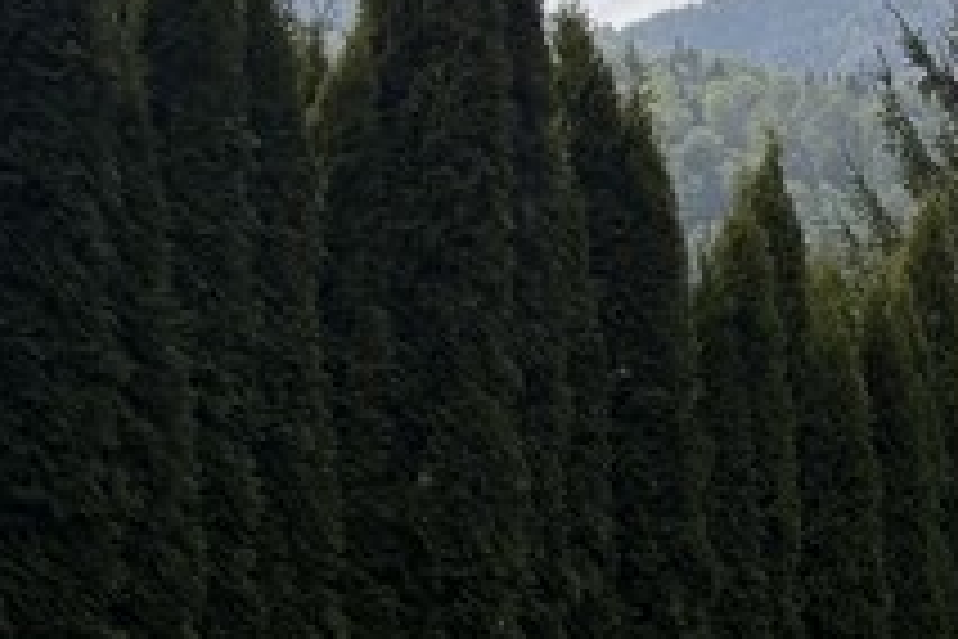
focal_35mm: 120
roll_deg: -0.1
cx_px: 1628
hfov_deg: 15.2
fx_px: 3193
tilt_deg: +6.1
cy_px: 770
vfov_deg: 11.2
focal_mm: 6.76
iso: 100
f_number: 1.78
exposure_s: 1/7353
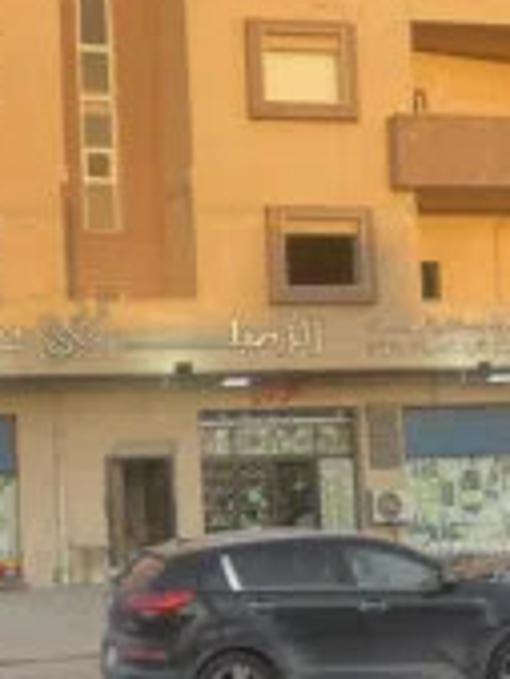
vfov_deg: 32.5
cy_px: 422
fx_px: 1158
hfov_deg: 24.4
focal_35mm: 59
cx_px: 92
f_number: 1.6
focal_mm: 5.1
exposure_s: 1/592
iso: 32
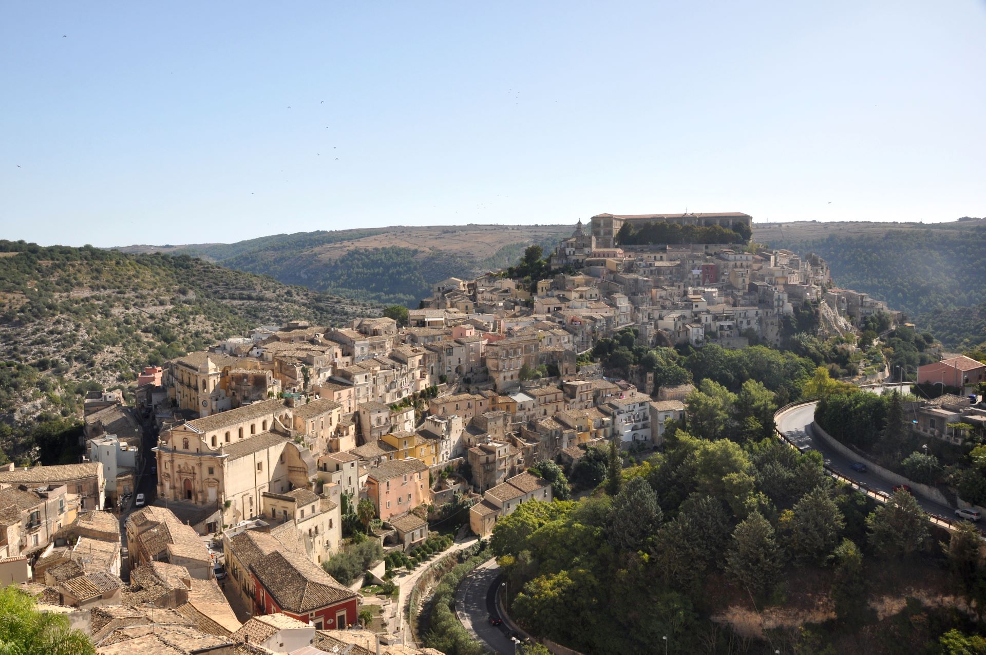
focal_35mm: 30
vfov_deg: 43.5
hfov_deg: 62.0
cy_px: 328
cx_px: 493
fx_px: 821
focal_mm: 20
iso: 320
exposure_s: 1/125
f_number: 11
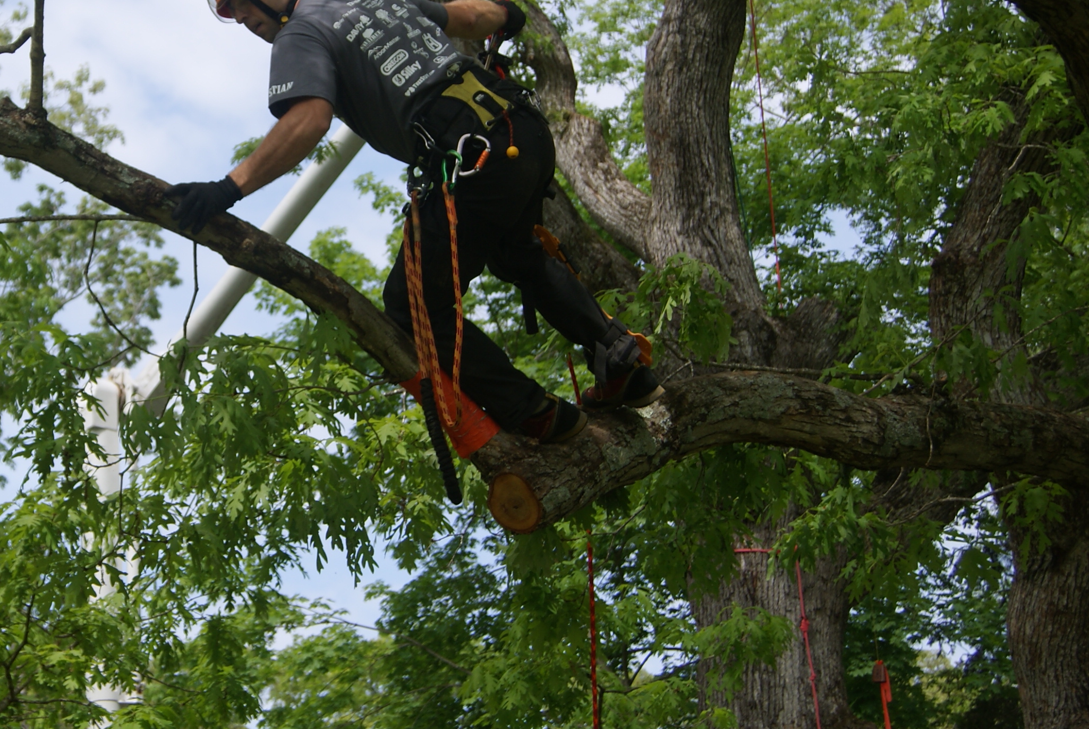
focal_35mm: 85
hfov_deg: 23.5
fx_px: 2574
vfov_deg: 16.1
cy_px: 258
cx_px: 199
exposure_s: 1/500
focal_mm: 30
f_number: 4.5
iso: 100
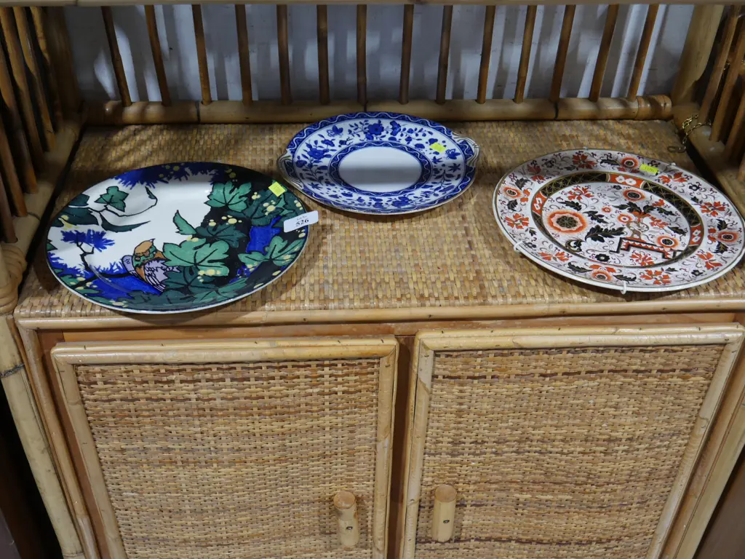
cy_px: 280
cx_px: 372
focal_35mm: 40
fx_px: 861
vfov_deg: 36.0
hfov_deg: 46.8
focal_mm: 20
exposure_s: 1/60
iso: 500
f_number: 4.5
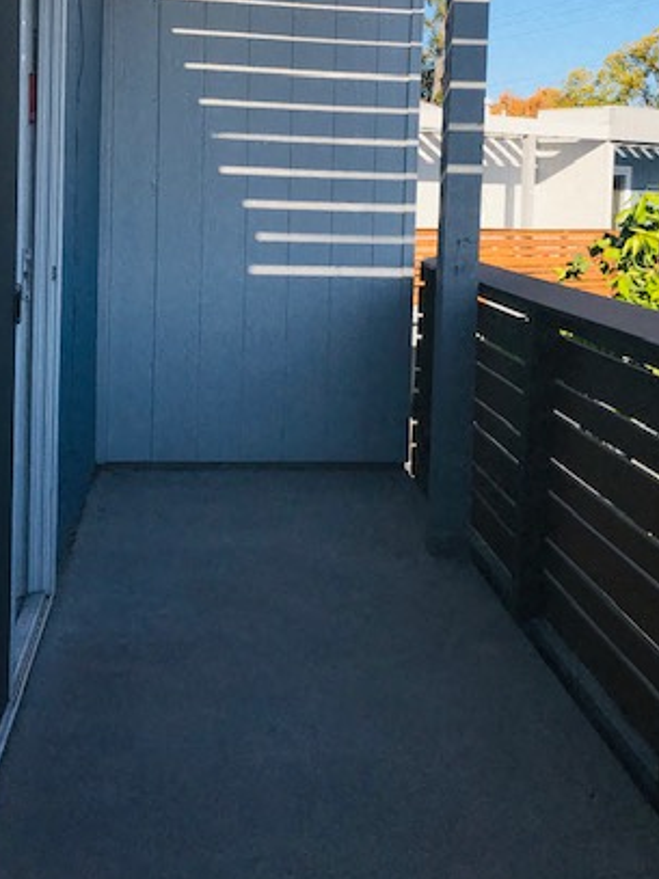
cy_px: 248
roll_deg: -1.1
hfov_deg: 32.8
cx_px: 391
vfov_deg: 42.0
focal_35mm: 44
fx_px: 1117
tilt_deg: -2.1
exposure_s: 1/1996
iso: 20
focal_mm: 3.99
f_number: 1.8
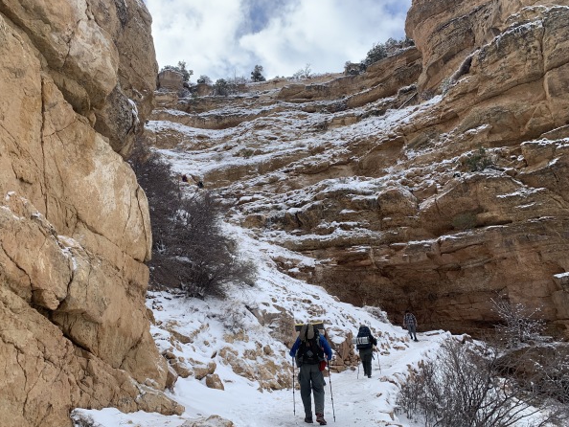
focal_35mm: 28
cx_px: 270
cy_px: 220
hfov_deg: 63.4
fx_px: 460
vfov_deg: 49.8
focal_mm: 4.25
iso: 25
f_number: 1.8
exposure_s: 1/1406
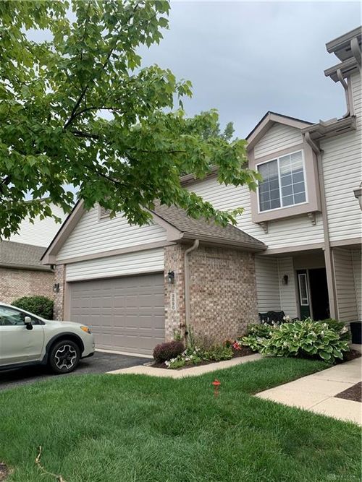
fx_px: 363
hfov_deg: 53.0
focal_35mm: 26
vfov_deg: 67.3
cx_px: 181
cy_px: 241
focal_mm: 4.25
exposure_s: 1/1176
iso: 25
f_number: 1.8
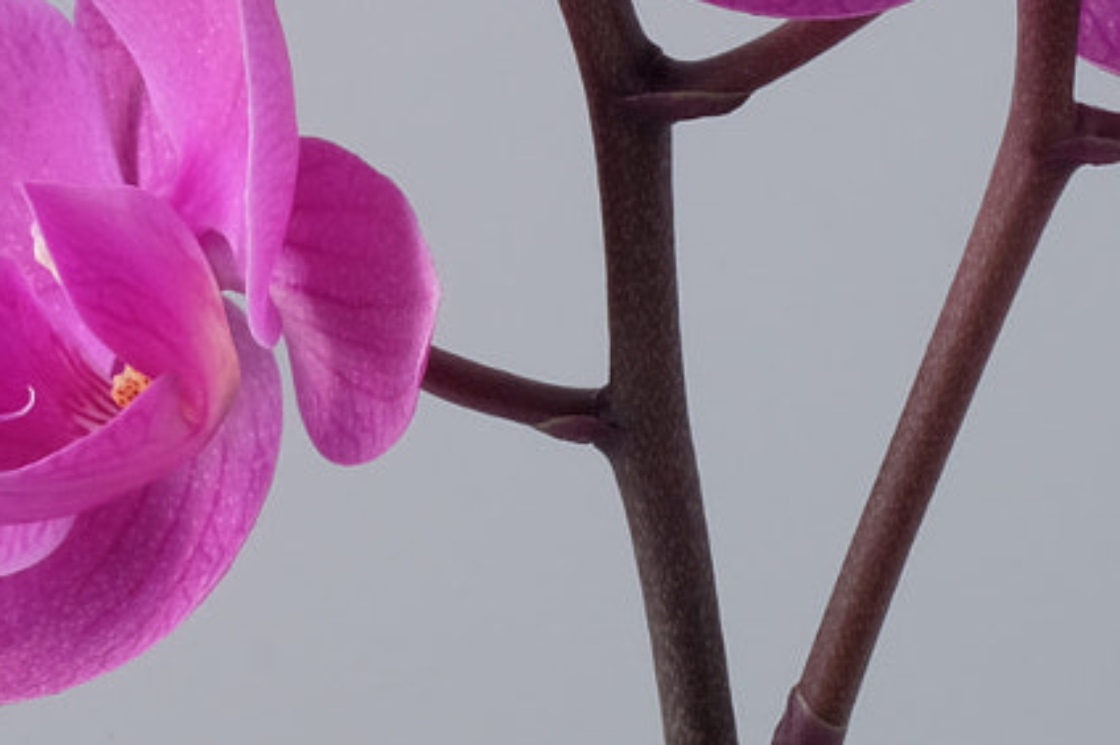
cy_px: -399
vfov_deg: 7.3
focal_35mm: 185
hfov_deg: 11.0
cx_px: -13
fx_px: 5751
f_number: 22
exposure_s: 13
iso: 200
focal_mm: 32.5
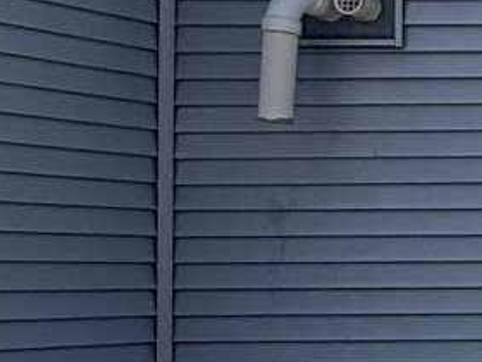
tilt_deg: -0.4
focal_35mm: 115
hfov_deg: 11.1
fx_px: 1601
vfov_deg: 12.8
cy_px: 284
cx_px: 1443
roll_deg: -2.0
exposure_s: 1/853
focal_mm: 2.22
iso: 20
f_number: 2.2
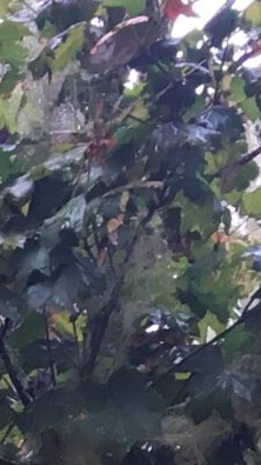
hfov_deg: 5.3
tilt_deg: +30.9
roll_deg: +2.1
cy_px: 1211
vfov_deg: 9.2
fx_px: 2524
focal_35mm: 205
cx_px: -708
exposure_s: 1/40
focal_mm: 4.15
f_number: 2.2
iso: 25
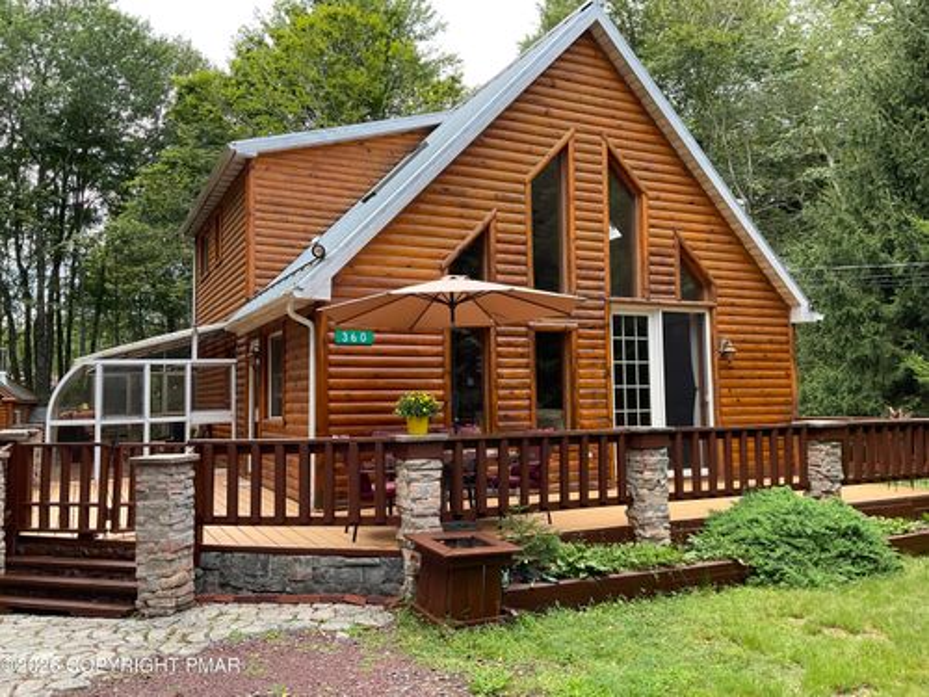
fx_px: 778
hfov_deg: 61.7
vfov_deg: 48.2
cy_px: 348
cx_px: 464
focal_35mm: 29
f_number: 1.8
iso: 16
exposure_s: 1/127
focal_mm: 3
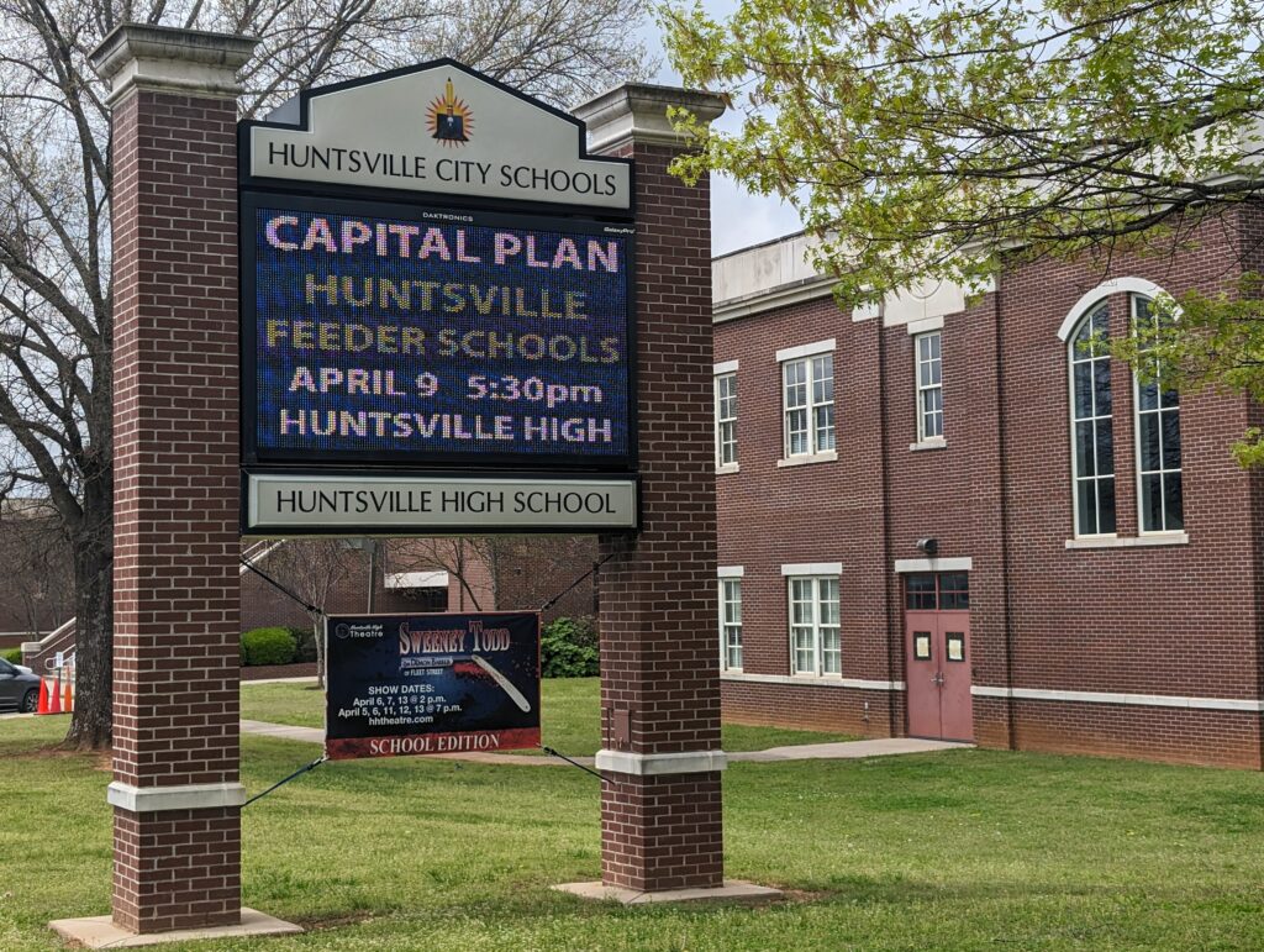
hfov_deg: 38.9
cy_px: 476
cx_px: 632
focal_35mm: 49
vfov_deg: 29.7
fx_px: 1792
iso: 19
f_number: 1.68
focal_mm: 6.9
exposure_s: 1/1266
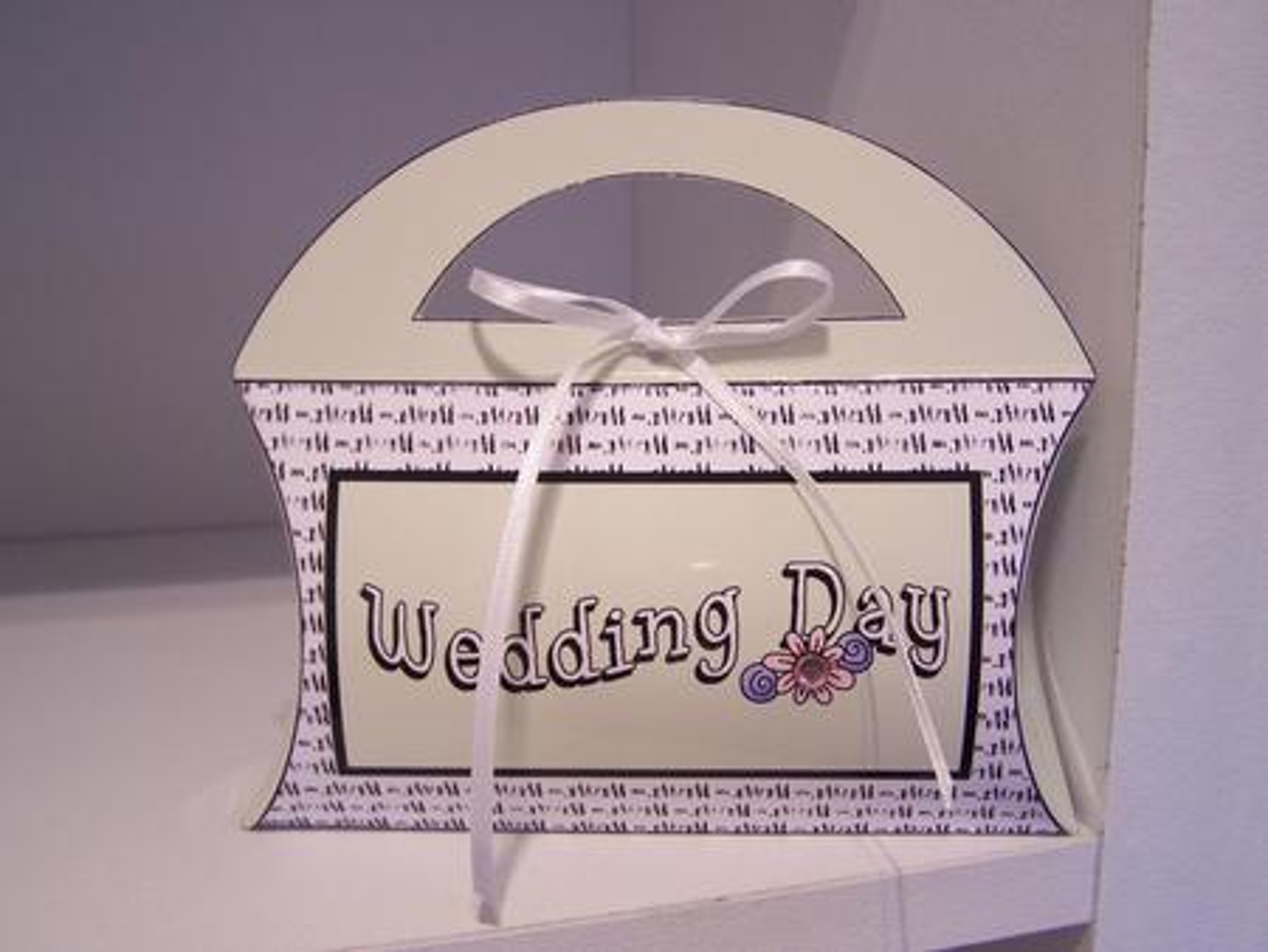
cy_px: 476
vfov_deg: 37.8
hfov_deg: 49.0
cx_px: 634
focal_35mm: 38
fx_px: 1393
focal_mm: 6.3
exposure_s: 1/30
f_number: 2.8
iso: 140
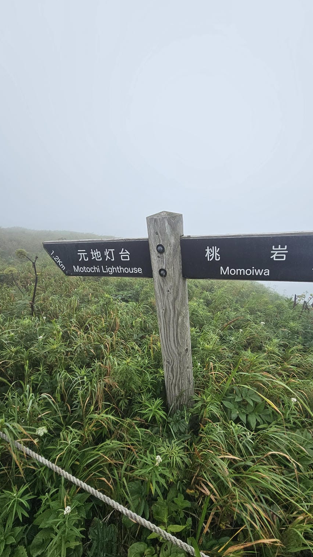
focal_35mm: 15
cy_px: 288
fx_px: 221
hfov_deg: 70.2
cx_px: 176
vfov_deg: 103.0
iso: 50
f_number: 2.2
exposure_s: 1/1123
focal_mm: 2.2
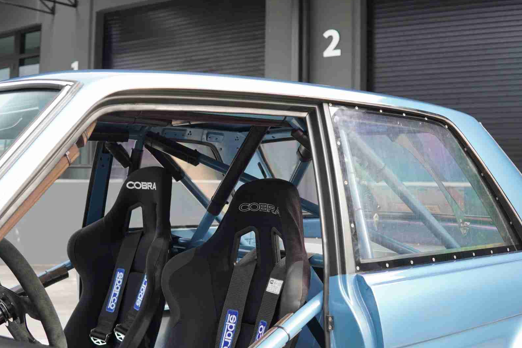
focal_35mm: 46
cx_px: 259
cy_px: 173
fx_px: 667
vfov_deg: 29.2
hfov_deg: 42.7
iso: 200
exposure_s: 1/60
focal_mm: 30
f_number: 4
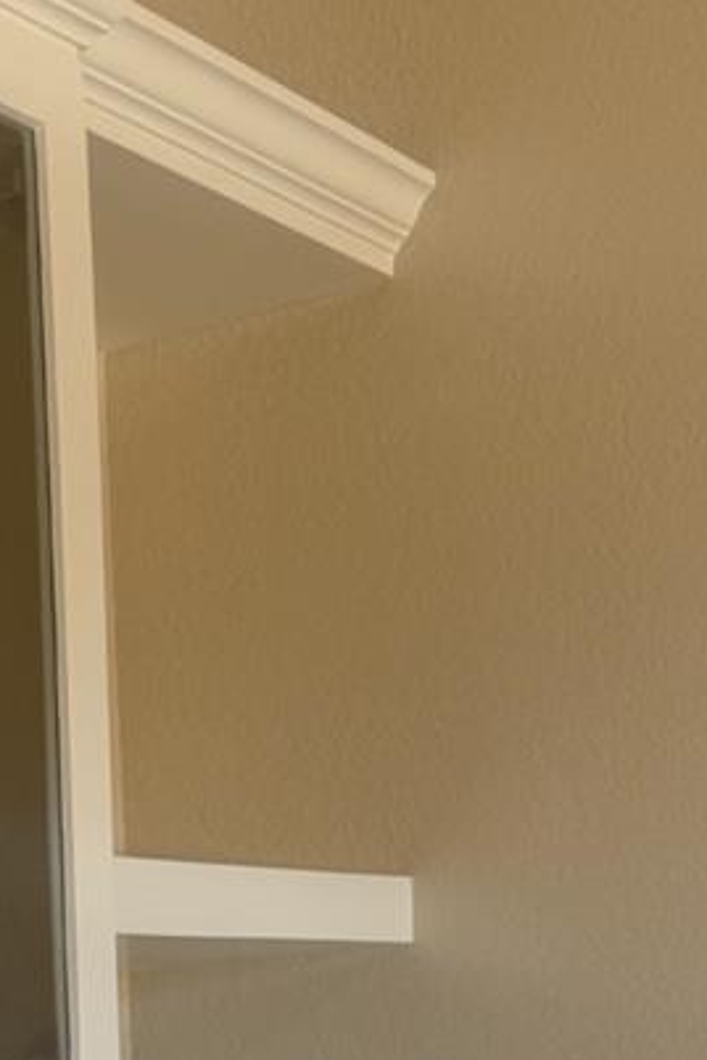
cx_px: -381
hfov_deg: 13.7
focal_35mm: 93
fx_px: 2739
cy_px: 1386
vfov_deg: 20.1
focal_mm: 6.76
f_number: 1.78
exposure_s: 1/120
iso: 100
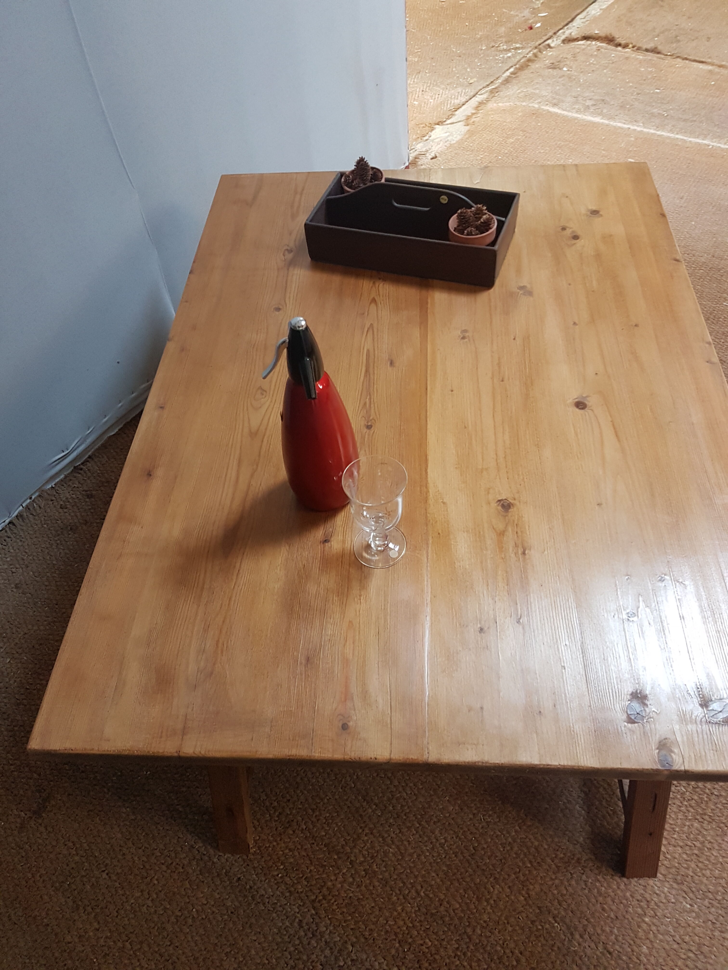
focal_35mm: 26
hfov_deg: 53.1
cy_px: 485
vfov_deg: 67.3
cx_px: 364
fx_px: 729
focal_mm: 4.2
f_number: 1.7
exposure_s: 1/50
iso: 160
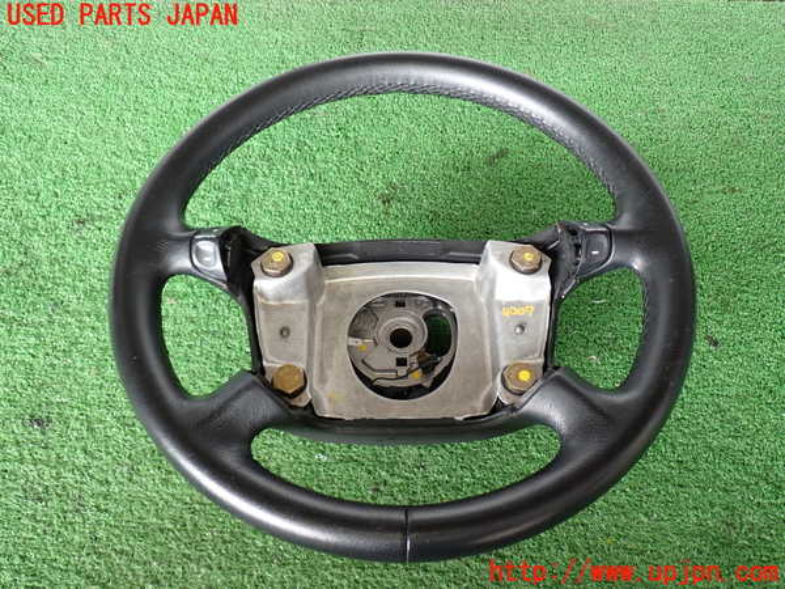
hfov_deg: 56.8
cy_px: 294
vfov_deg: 44.2
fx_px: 726
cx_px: 392
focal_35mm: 32
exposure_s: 1/60
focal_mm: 5.79
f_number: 2.4
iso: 160
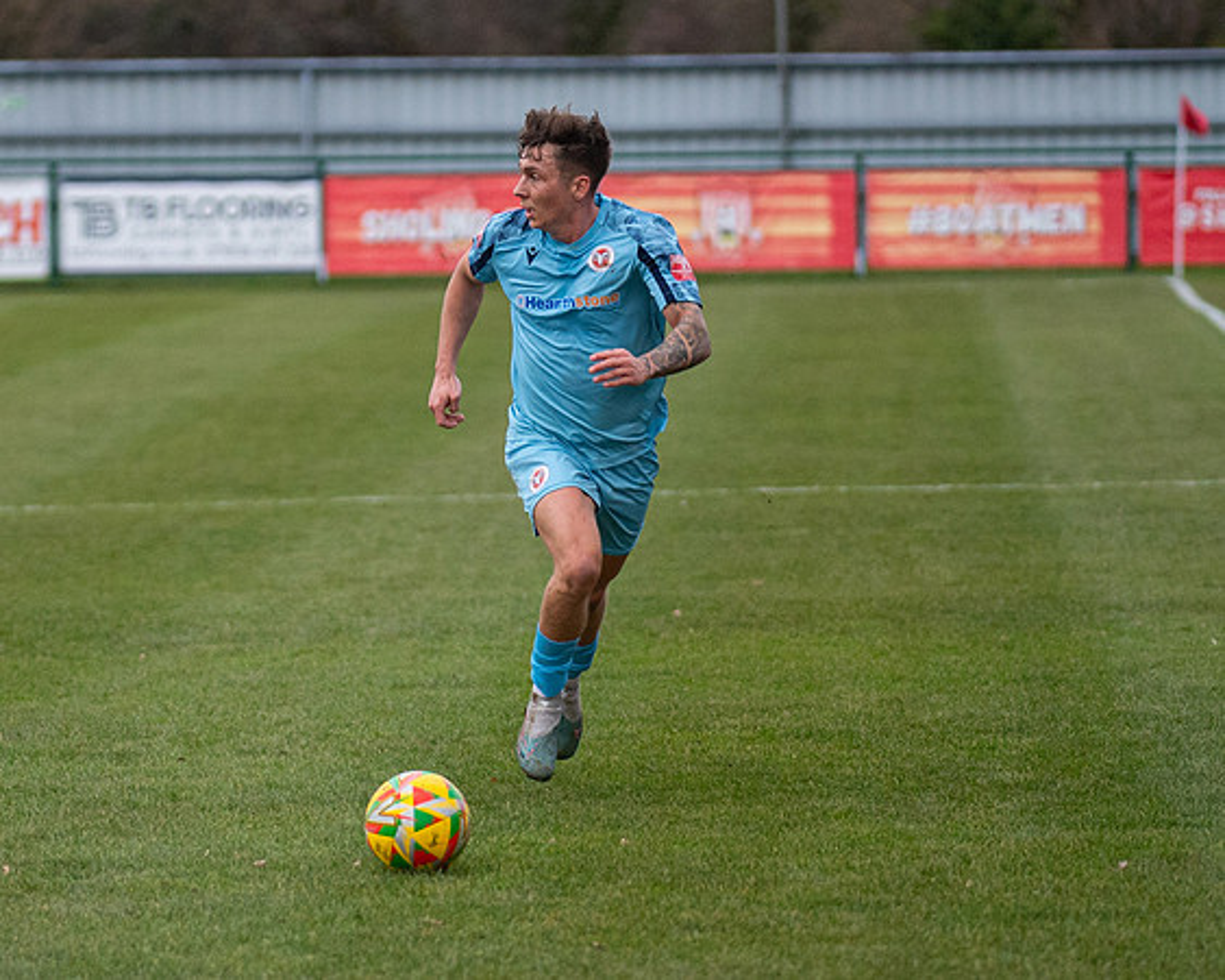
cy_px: 632
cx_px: 351
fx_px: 11382
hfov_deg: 6.2
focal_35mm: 314
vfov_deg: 4.9
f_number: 2.8
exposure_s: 1/1600
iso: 1000
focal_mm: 140
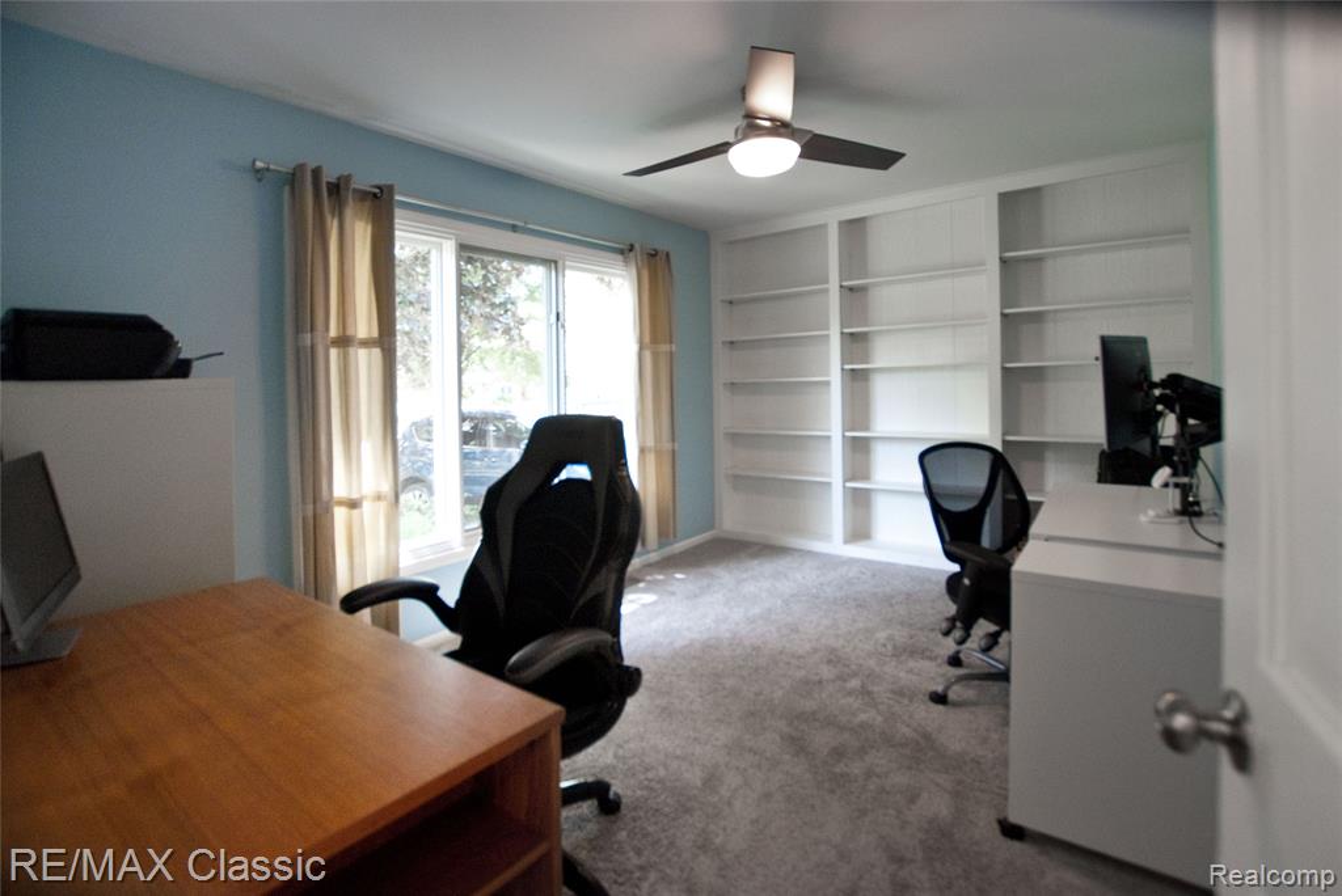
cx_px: 671
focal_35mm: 15
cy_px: 448
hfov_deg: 100.4
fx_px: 559
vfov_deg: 77.4
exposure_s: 1/60
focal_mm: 10
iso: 800
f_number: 3.5
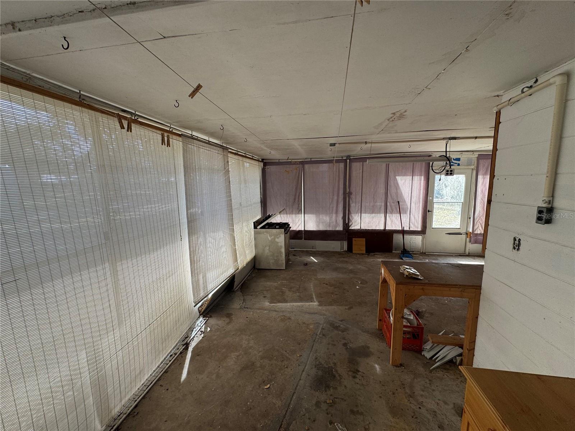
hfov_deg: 102.1
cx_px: 288
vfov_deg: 85.7
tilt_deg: -8.6
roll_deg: +1.3
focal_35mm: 14
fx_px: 233
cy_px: 216
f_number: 2.2
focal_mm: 2.22
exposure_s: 1/99
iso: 64
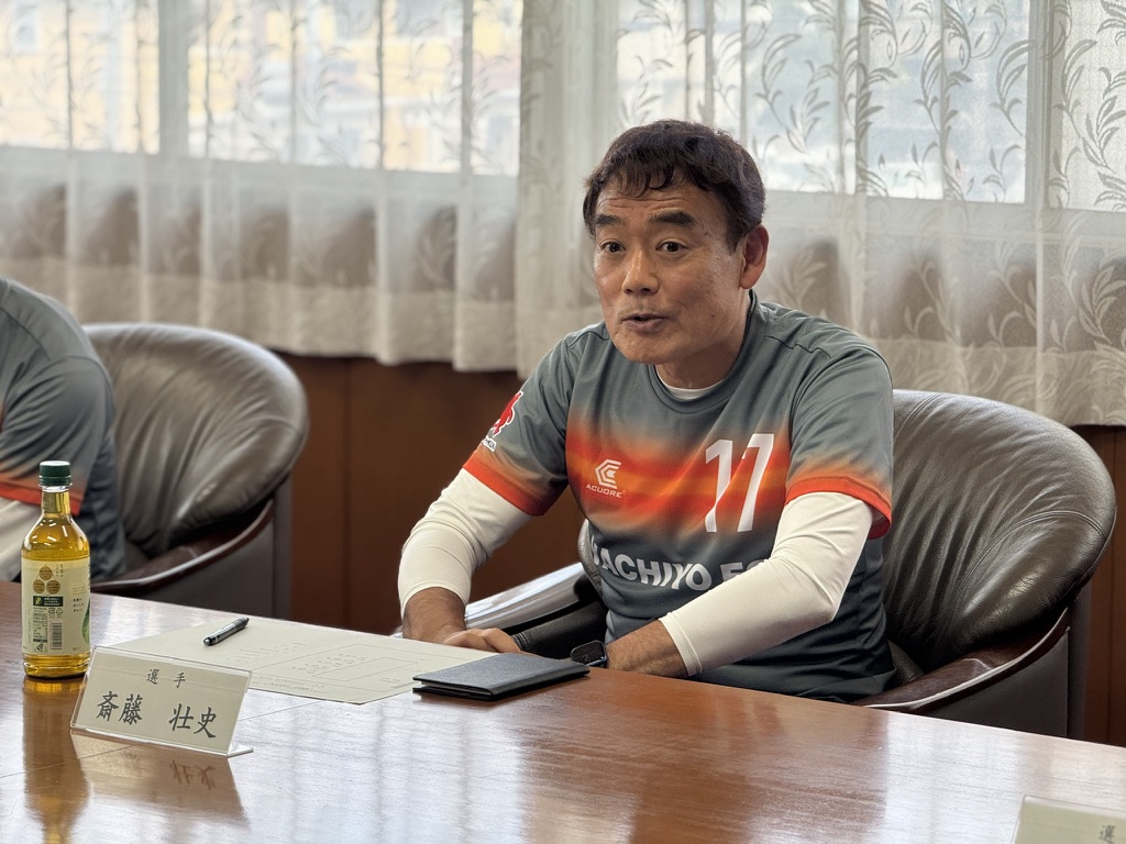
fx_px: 3903
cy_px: 422
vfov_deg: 12.3
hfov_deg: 16.4
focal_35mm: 120
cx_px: 563
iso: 80
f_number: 2.8
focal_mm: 15.66
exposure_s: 1/100
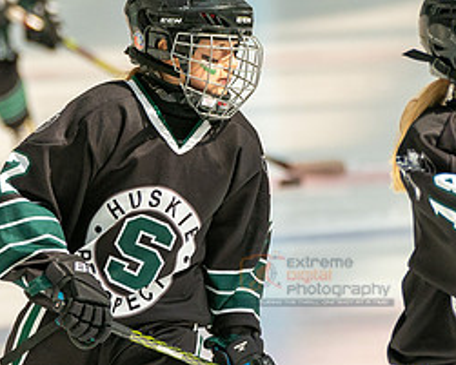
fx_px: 8371
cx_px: 177
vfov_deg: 2.5
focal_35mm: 620
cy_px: 167
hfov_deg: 3.1
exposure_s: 1/4000
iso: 1600
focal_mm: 209
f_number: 3.5
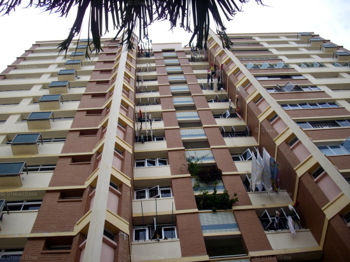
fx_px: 374
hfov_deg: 50.2
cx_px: 175
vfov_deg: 38.6
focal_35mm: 37
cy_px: 131
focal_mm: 6.2
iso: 80
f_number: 5.6
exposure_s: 1/250
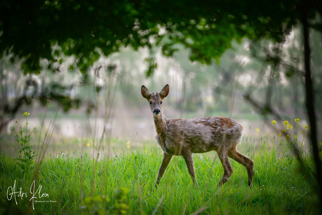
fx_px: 1789
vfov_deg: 6.9
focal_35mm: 200
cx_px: 161
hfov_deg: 10.3
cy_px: 108
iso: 1100
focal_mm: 200
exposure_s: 1/500
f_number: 4
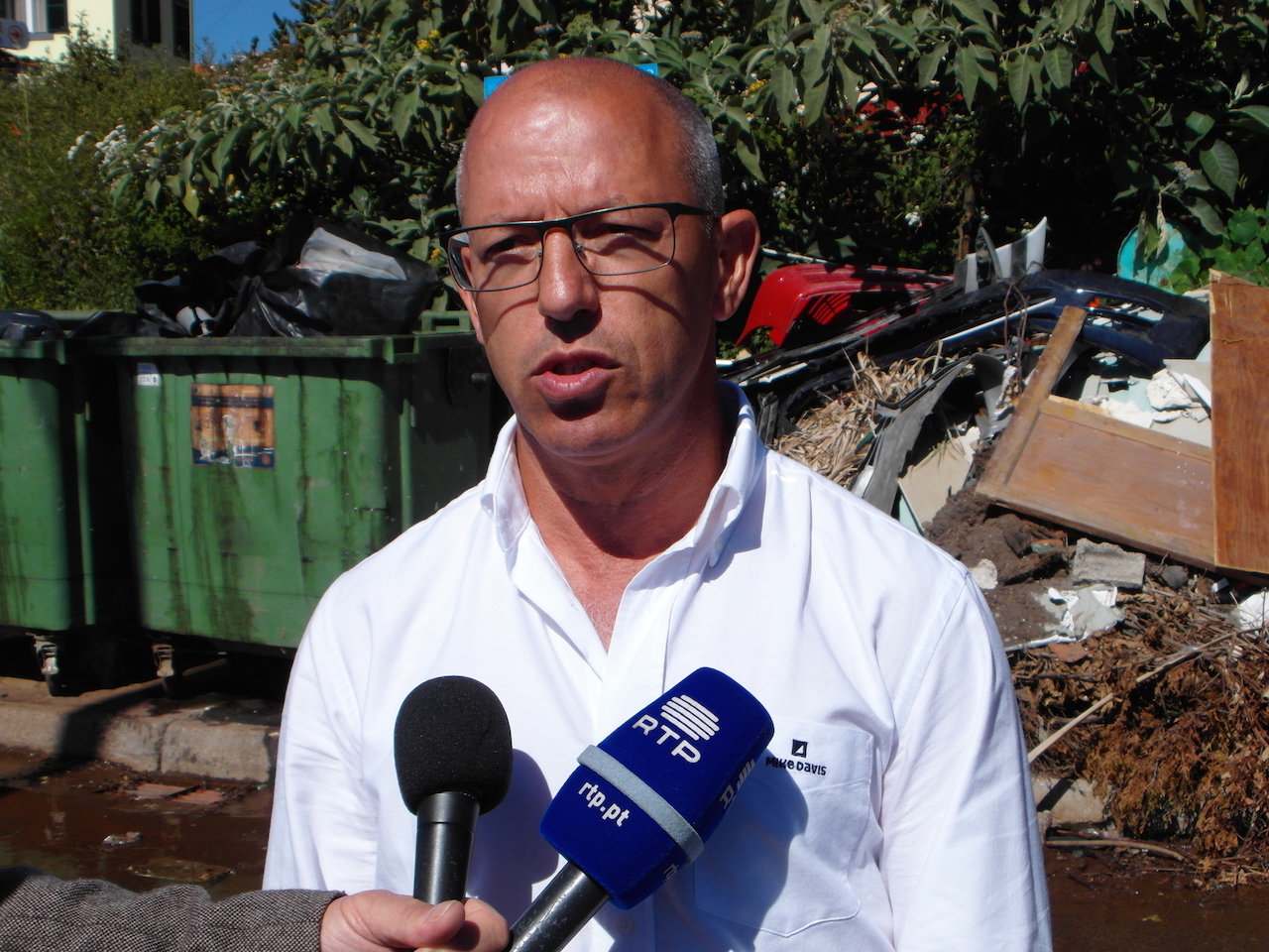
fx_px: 1906
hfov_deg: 36.8
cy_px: 476
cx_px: 634
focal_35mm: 52
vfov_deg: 28.0
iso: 100
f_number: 5.3
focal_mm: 9.2
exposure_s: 1/1000
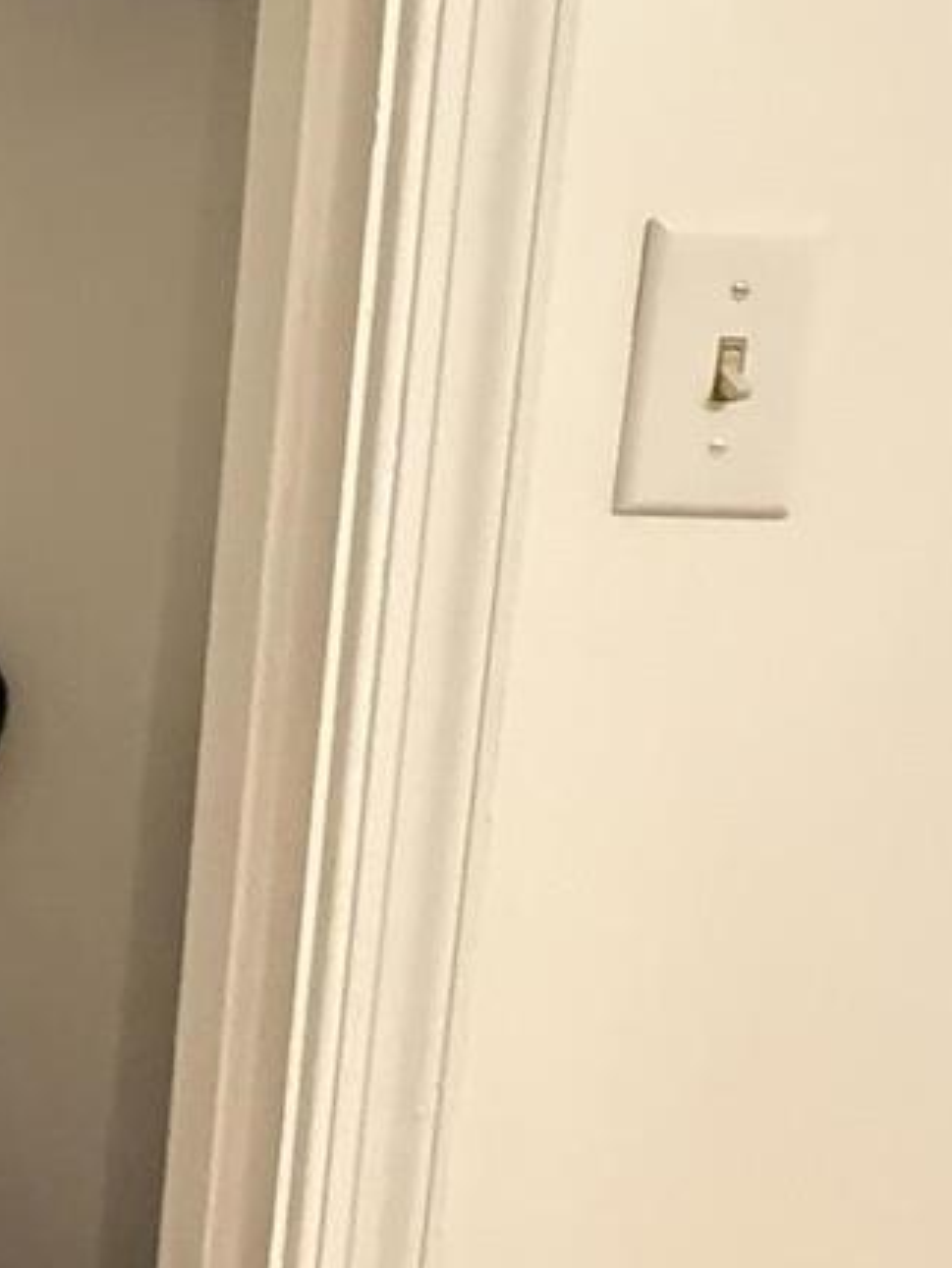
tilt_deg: -10.0
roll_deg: -0.7
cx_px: -489
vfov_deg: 38.2
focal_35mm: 50
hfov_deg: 23.2
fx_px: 1832
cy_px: 610
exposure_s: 1/60
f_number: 2.2
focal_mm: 2.22
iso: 1250
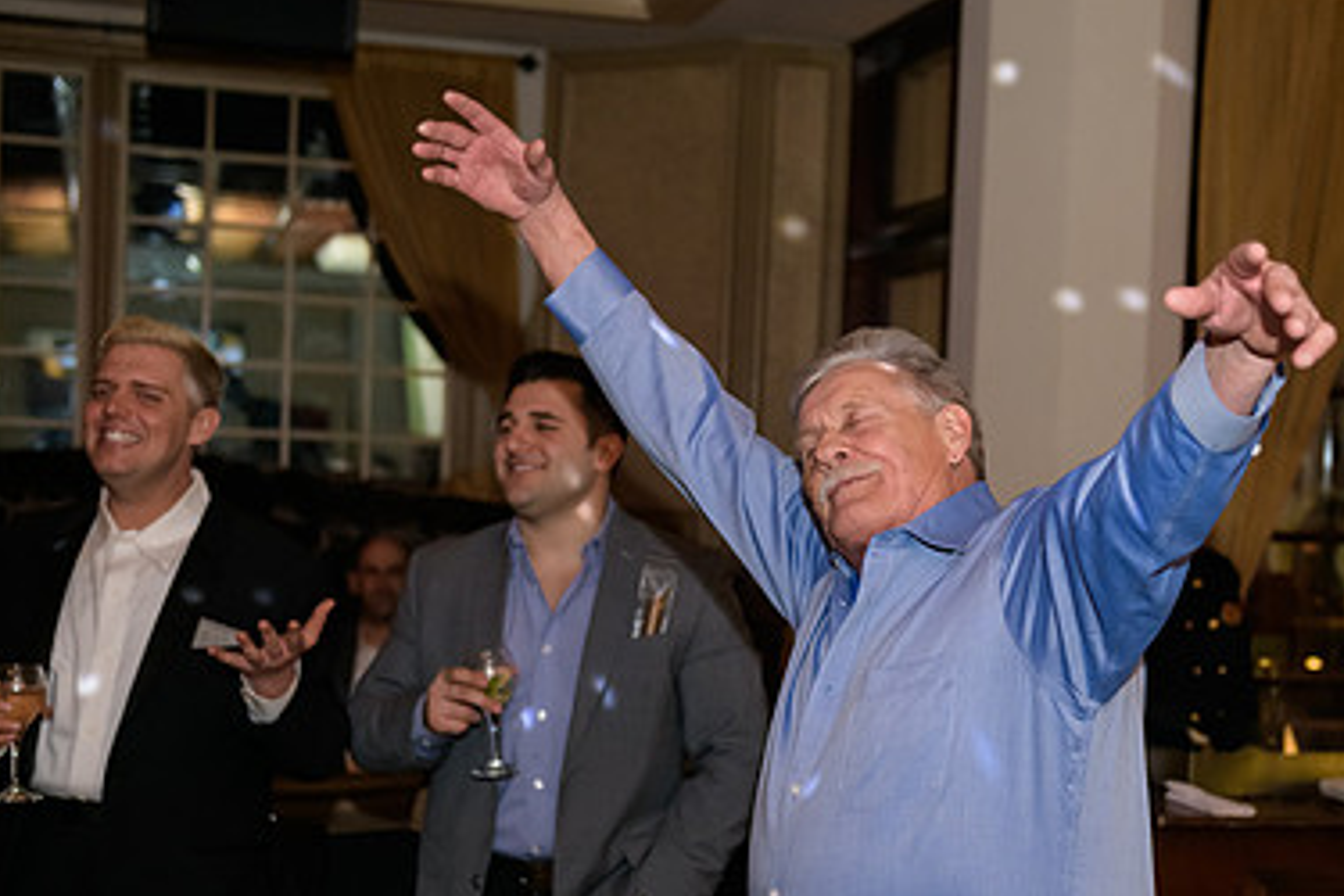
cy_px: 593
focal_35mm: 65
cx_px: 892
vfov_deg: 20.9
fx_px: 2426
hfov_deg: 30.7
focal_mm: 42
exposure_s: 1/125
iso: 1600
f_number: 3.2
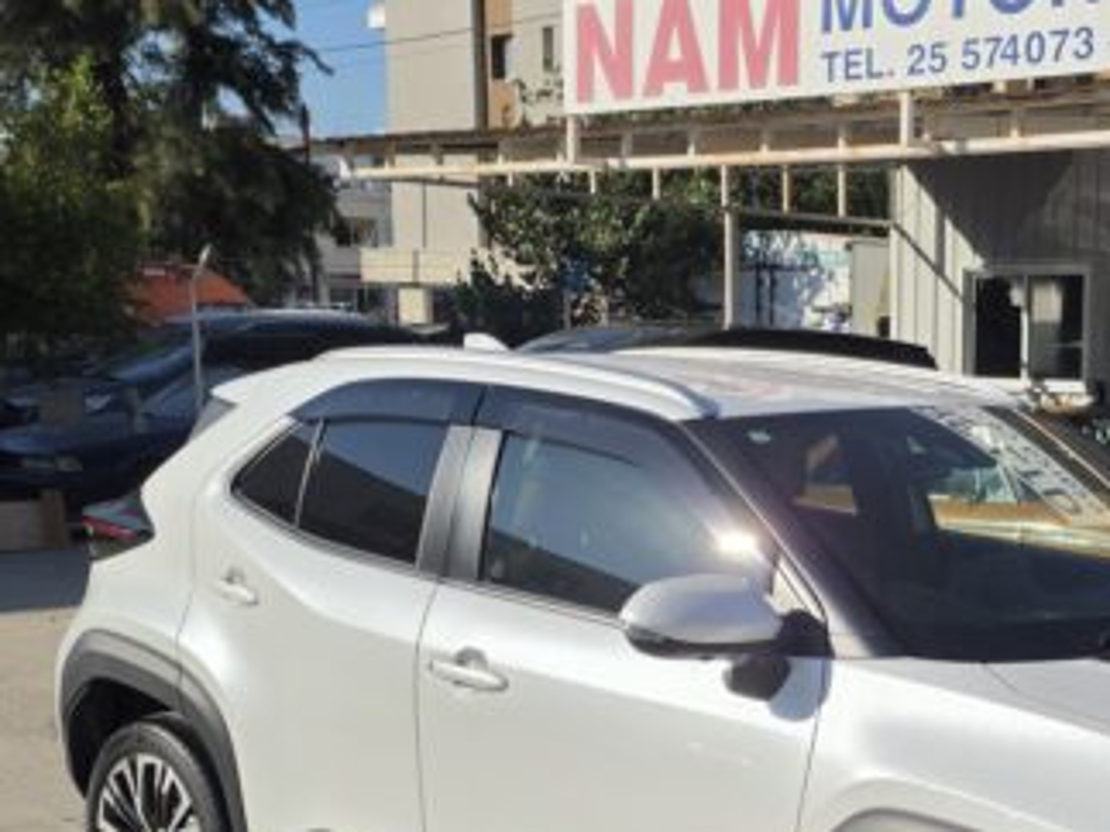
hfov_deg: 32.4
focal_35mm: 57
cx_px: 962
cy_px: 591
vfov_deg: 25.4
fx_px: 1827
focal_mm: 6.25
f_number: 1.7
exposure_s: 1/7939
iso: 64
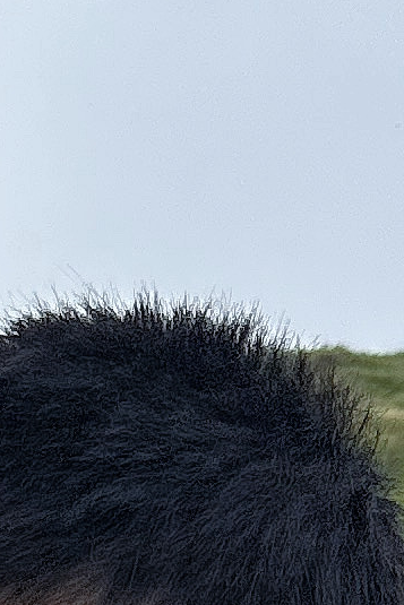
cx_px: 33
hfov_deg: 7.3
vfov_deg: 7.9
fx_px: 3162
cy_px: 2256
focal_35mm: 188
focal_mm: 6.86
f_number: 1.78
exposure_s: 1/1285
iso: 80
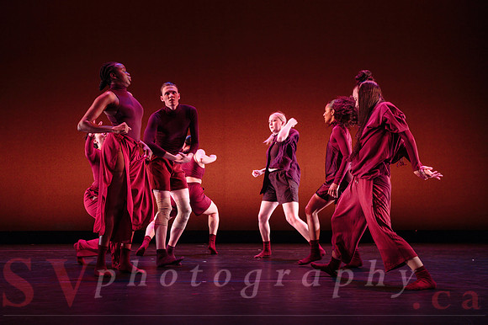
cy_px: 183
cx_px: 218
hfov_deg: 39.0
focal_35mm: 51
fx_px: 689
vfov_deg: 26.5
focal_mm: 44
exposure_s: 1/250
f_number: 2.8
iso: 2000
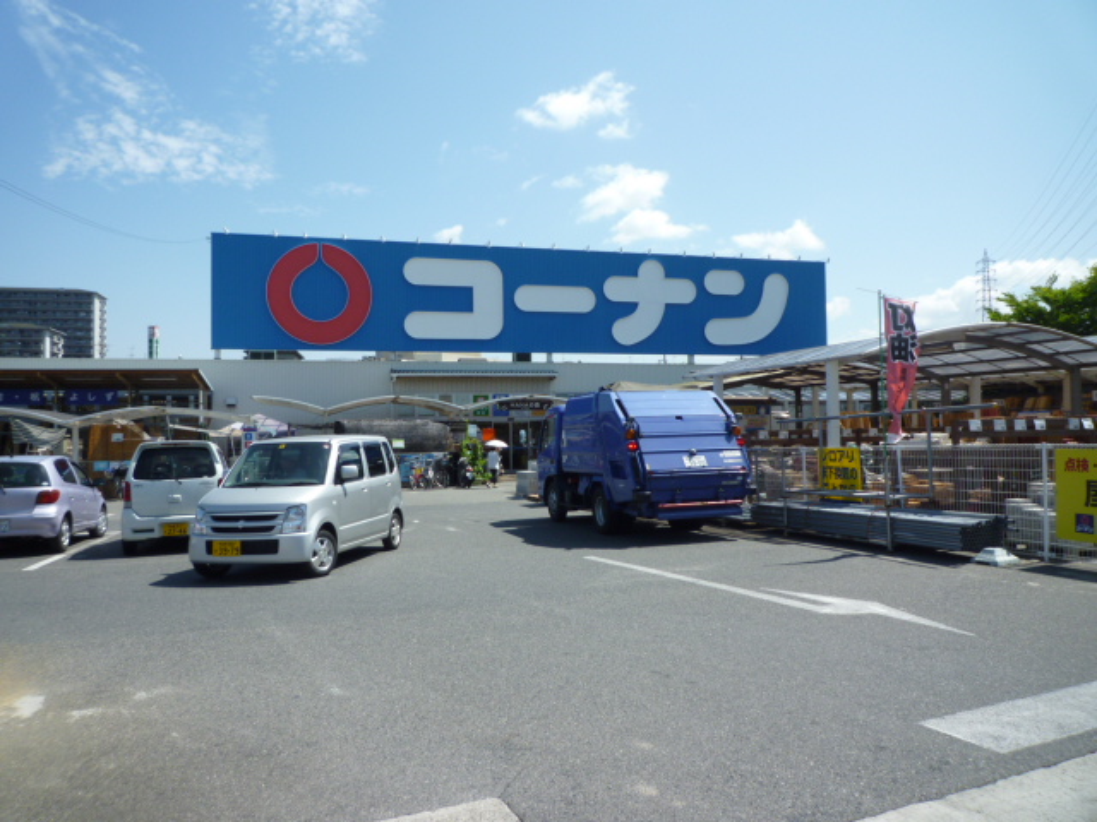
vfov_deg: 54.9
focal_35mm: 25
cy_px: 411
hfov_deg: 69.4
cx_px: 548
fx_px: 792
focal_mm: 4.4
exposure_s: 1/500
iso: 80
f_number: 4
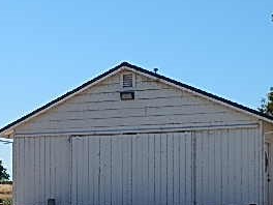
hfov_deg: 21.2
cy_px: 176
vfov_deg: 15.9
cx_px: 91
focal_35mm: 92
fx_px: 726
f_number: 6.9
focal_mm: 6.8
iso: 125
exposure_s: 1/500
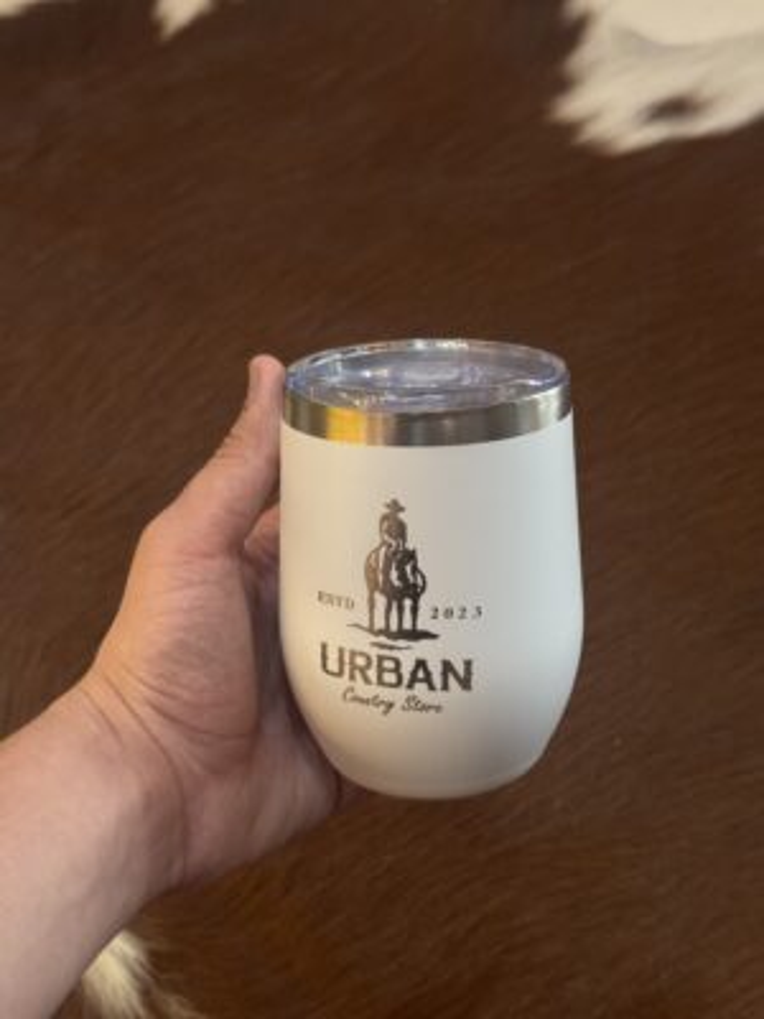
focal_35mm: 48
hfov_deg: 30.3
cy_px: 510
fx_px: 1413
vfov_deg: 39.7
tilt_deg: -46.4
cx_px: 382
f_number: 1.78
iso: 64
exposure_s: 1/60
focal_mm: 6.76
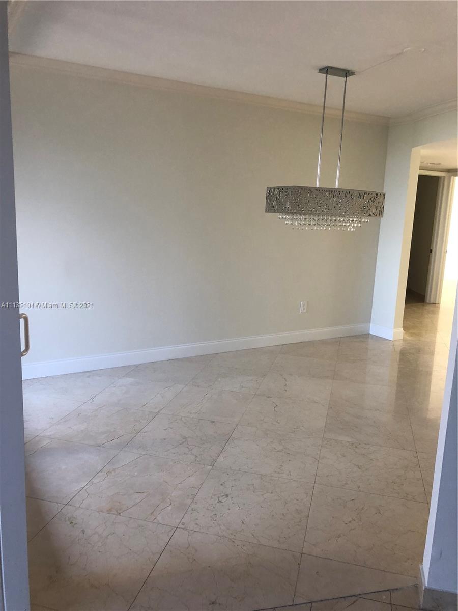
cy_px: 306
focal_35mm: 28
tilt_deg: -8.1
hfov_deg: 49.7
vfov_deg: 63.4
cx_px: 229
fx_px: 494
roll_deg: -0.6
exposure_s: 1/30
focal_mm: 4
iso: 40
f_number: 1.8
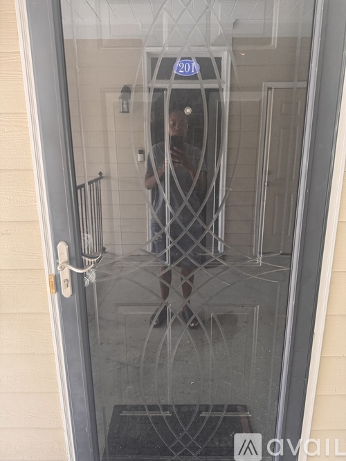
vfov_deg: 71.6
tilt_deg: -15.4
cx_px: 173
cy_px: 230
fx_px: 320
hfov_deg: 56.8
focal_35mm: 24
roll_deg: +1.3
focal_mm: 6.76
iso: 250
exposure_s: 1/60
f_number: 1.78
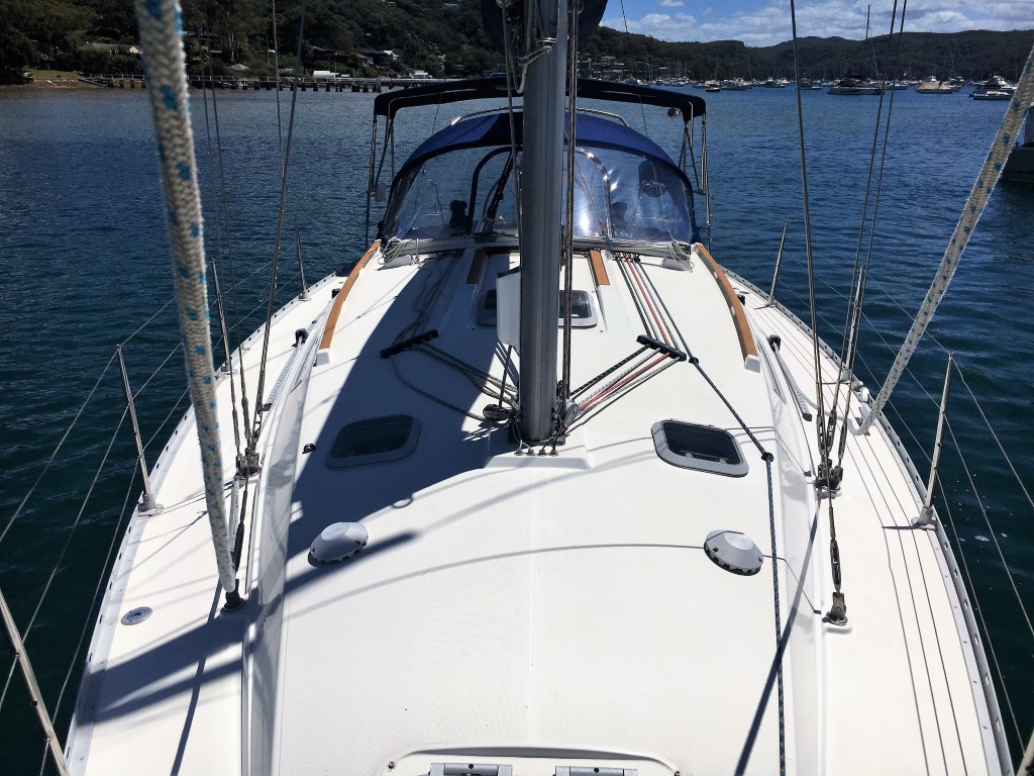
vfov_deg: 48.2
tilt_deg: -20.1
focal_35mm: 29
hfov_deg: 61.7
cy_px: 388
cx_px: 517
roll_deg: -1.1
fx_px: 866
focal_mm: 4.15
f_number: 2.2
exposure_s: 1/9615
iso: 25
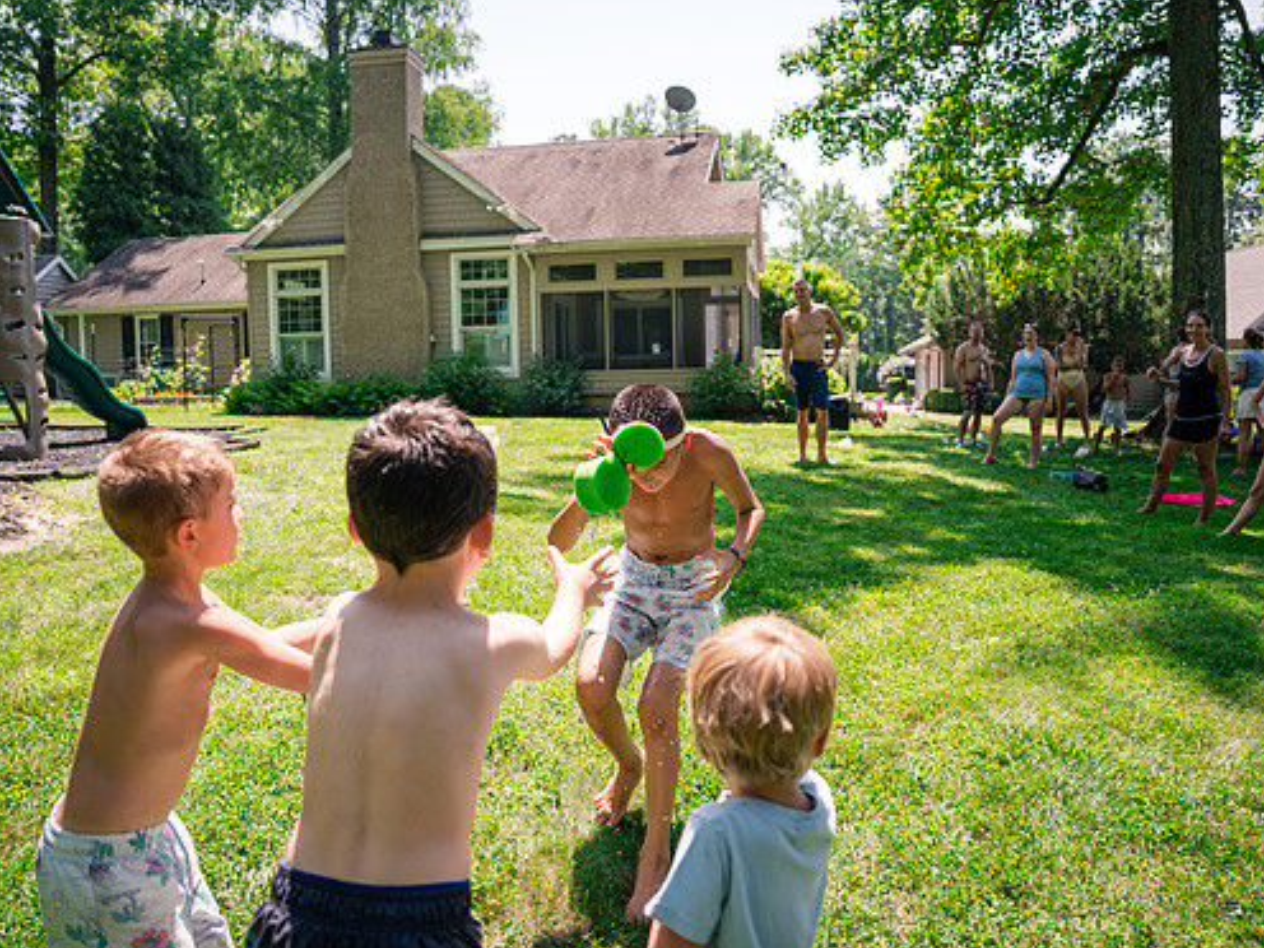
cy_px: 468
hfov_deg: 65.3
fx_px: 986
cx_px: 635
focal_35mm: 27
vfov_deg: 51.4
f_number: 2.8
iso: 250
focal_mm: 24
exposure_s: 1/1600
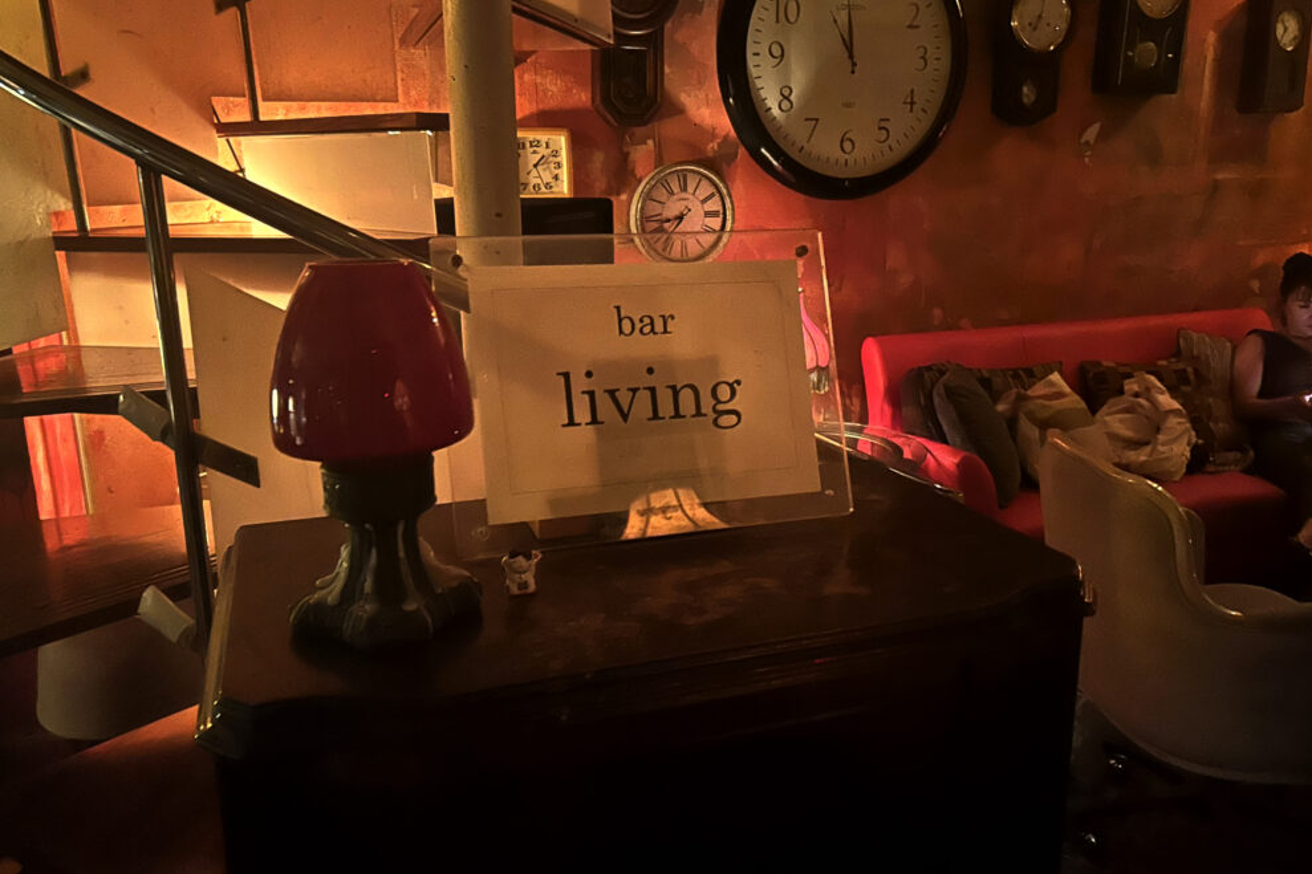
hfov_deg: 65.5
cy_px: 414
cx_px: 647
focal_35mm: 28
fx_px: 1020
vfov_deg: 46.4
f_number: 1.5
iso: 1000
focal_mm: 5.7
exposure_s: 1/17
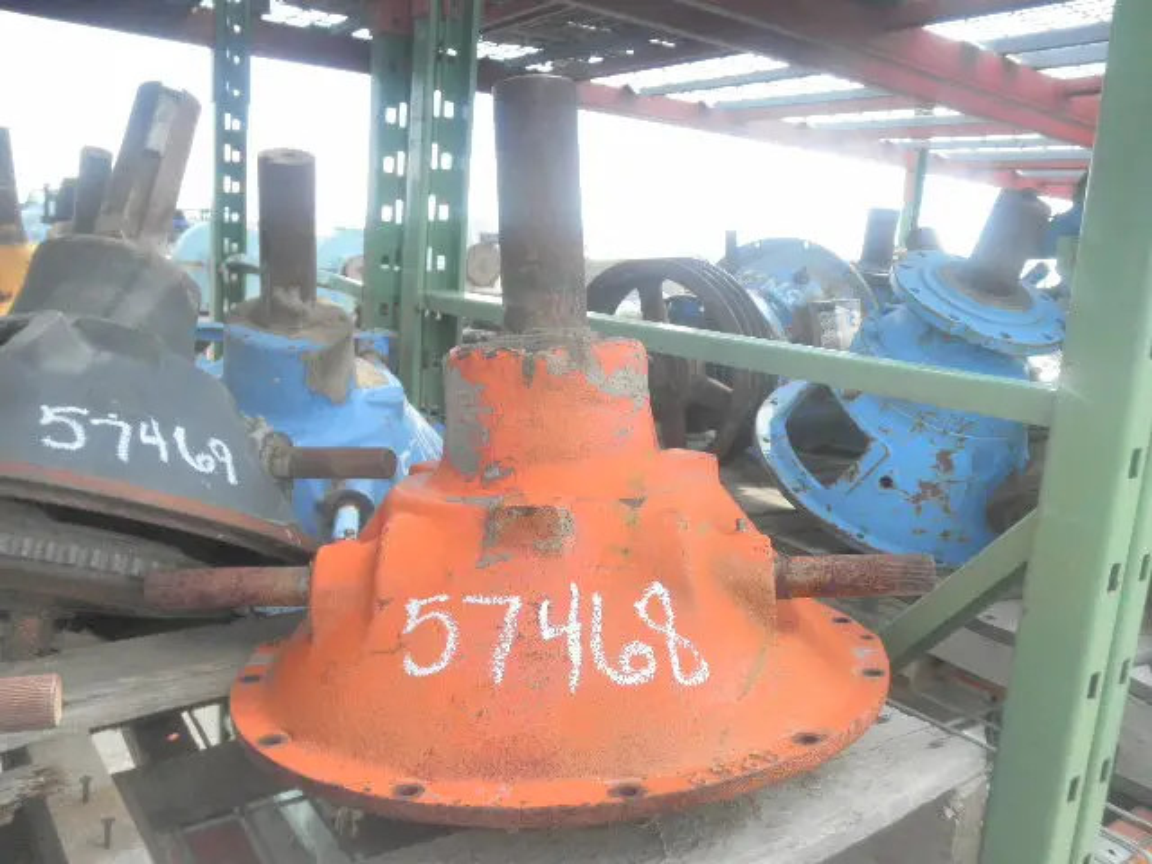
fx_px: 932
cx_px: 576
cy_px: 432
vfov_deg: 49.7
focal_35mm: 28
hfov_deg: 63.4
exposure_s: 1/125
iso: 64
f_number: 3
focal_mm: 5
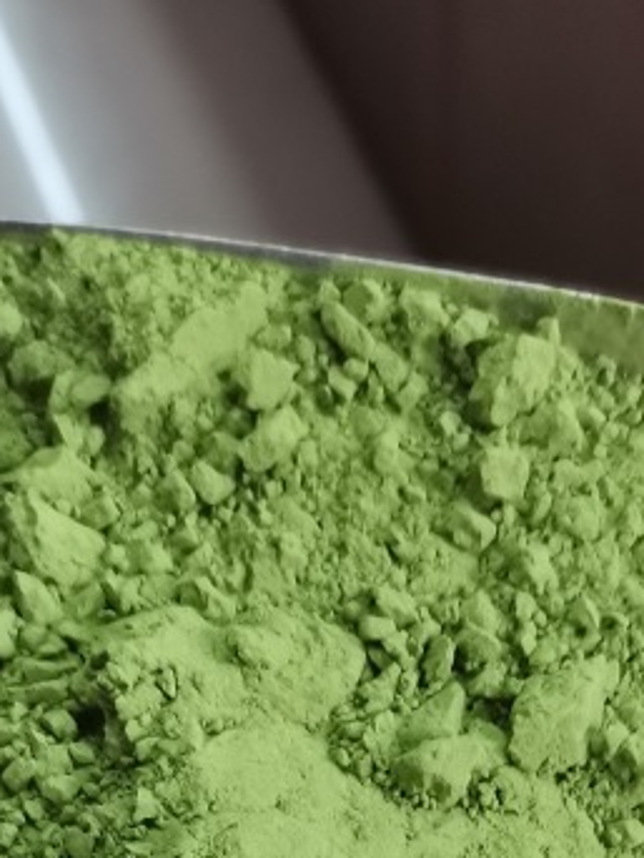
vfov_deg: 21.4
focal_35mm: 81
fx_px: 2007
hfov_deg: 18.2
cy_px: 1170
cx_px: 278
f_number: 1.8
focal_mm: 4.75
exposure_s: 1/100
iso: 320
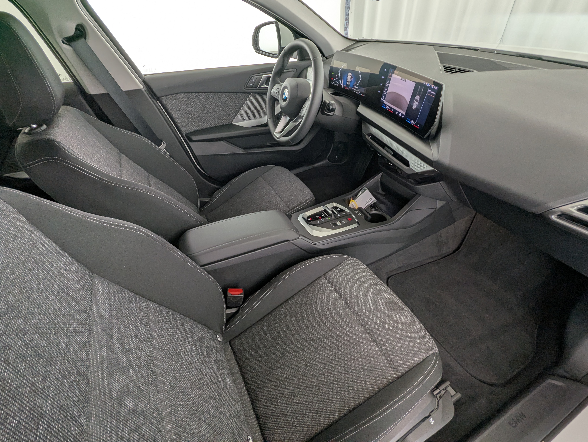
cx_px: 294
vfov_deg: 78.2
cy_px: 221
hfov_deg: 94.4
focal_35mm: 16
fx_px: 272
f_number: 2.2
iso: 62
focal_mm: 2.35
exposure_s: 1/43
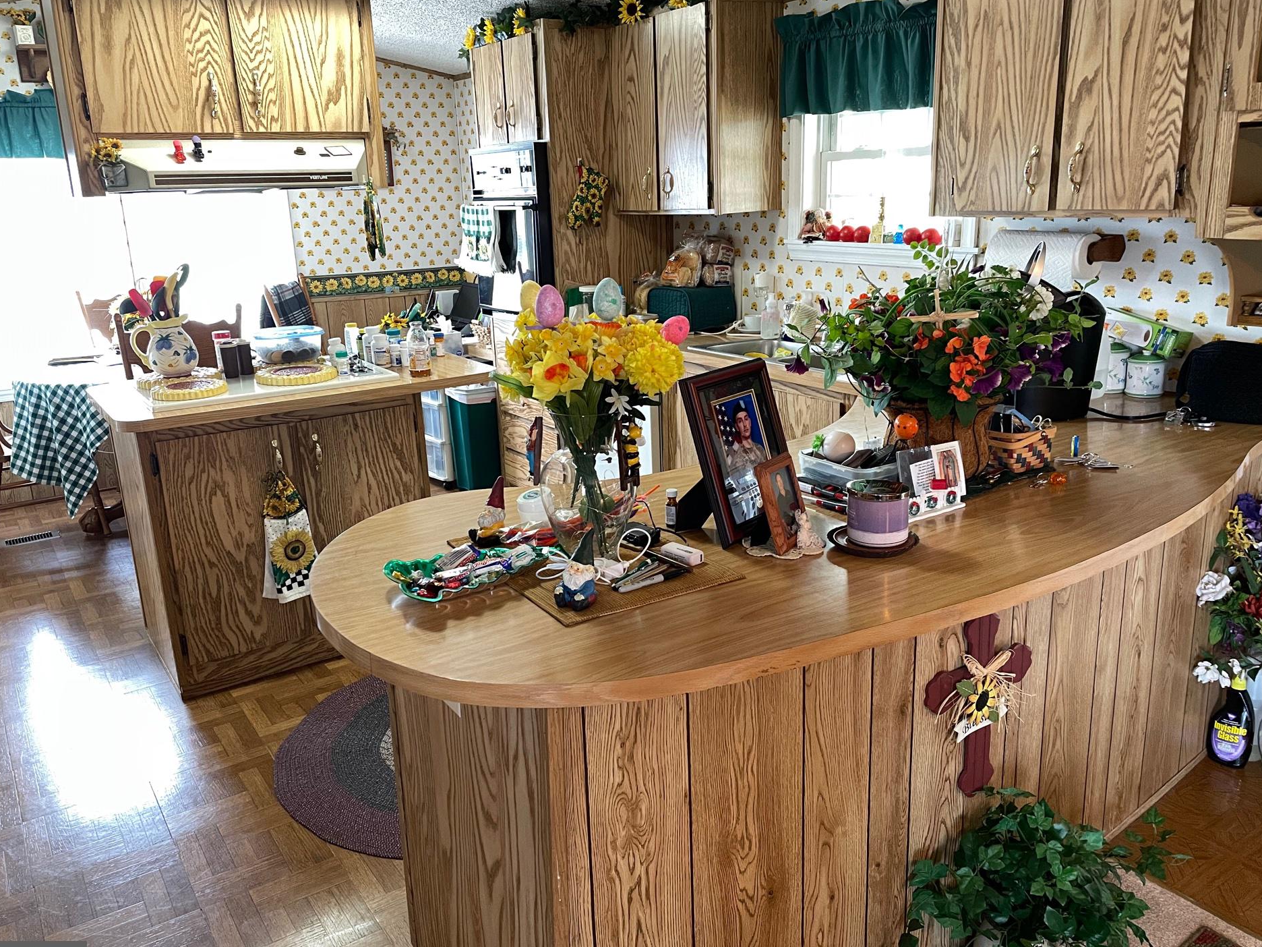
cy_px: 486
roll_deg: +2.9
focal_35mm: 28
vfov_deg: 49.7
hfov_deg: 63.4
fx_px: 1021
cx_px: 601
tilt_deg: -17.0
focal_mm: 4.2
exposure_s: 1/40
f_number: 1.6
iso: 400
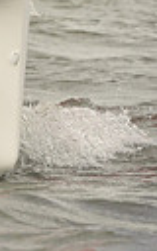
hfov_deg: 1.0
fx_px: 9153
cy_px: -79
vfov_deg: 1.6
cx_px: -410
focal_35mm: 1337
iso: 320
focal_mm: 290
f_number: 8
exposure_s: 1/1000
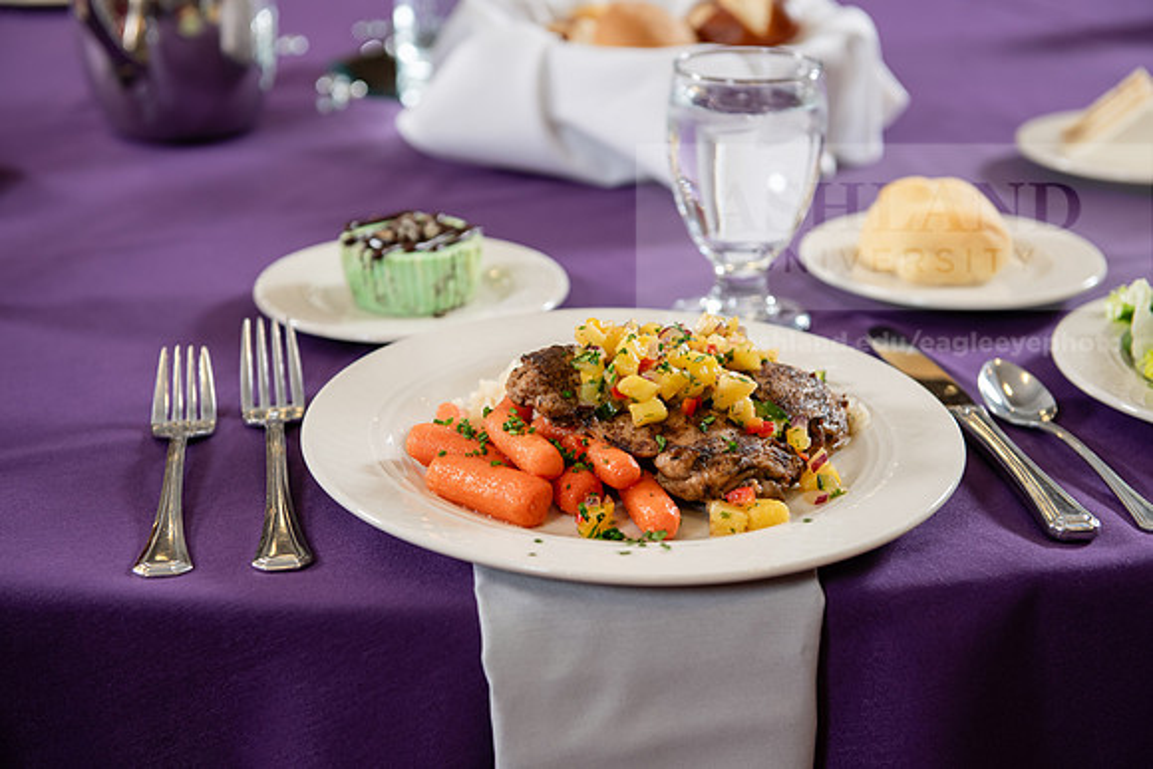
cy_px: 384
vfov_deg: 22.6
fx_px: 1922
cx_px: 576
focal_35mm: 60
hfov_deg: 33.4
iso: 400
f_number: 4
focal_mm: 60
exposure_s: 1/160
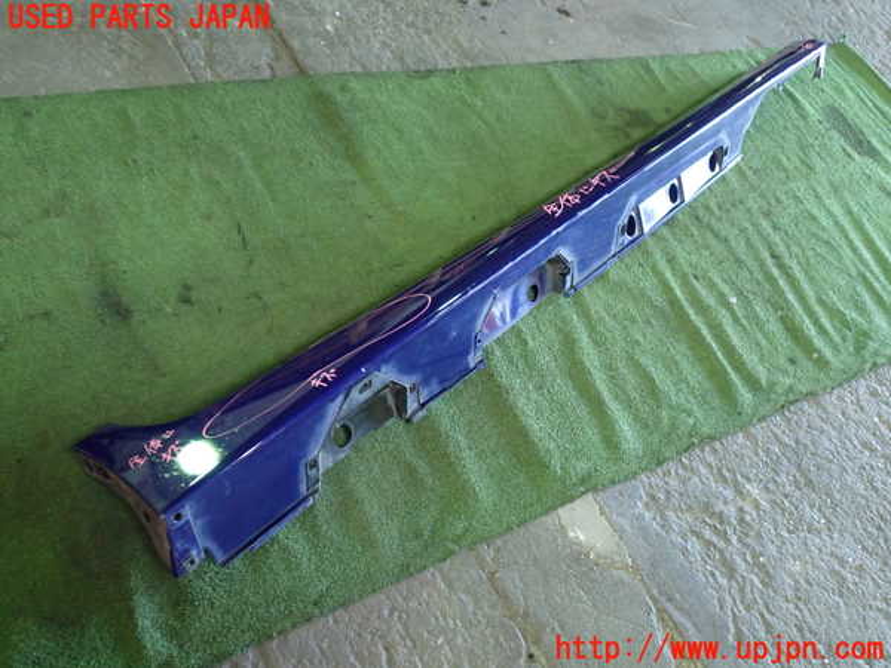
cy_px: 334
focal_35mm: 36
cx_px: 446
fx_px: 927
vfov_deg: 39.7
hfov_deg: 51.4
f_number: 2.5
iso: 640
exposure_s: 1/40
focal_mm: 6.37
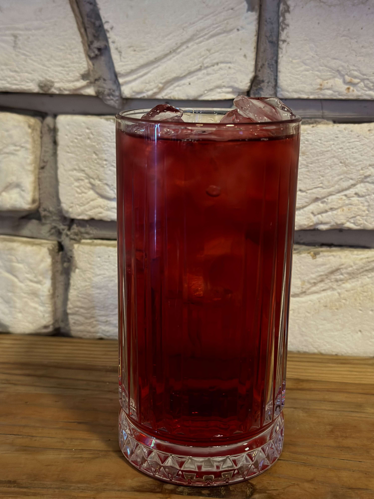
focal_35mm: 48
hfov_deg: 30.3
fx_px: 691
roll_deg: -0.1
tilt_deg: -14.9
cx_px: 187
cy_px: 250
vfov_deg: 39.7
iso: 400
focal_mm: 6.86
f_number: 1.78
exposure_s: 1/33
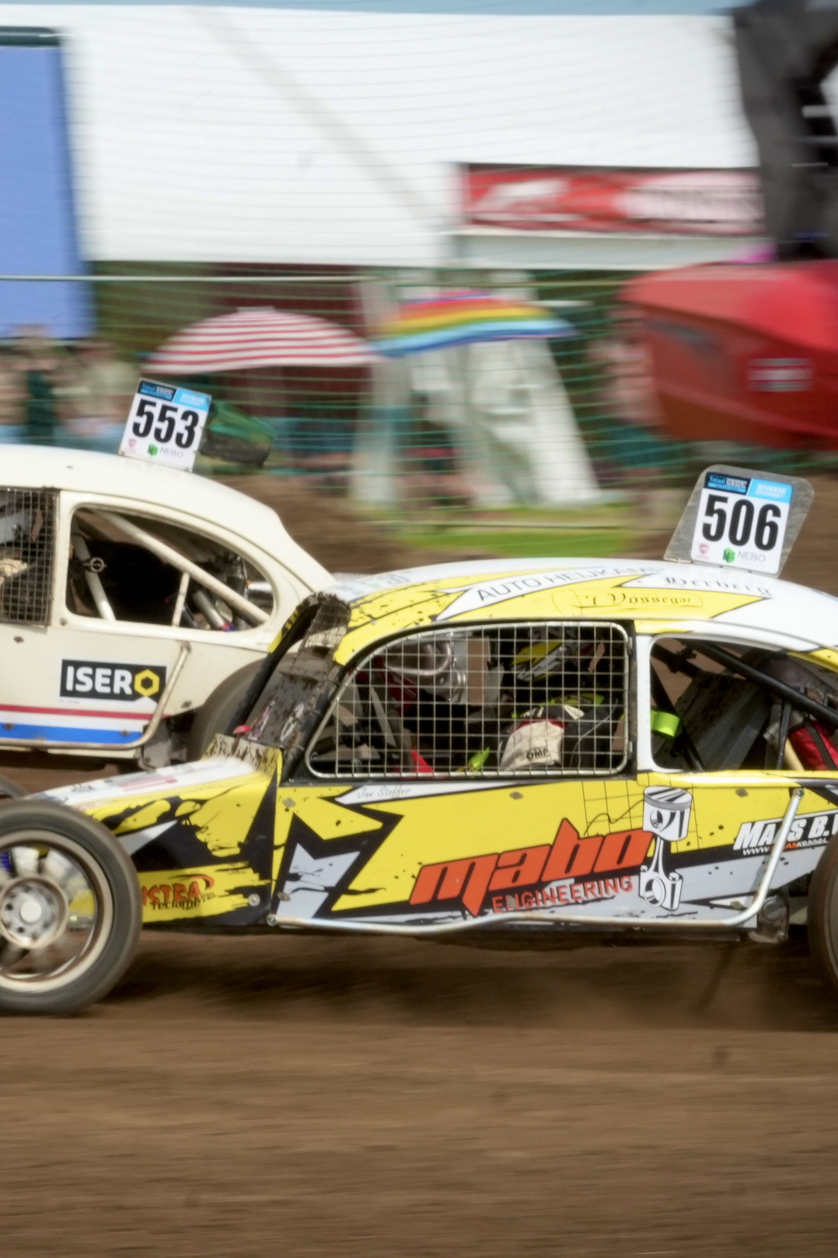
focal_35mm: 123
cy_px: 617
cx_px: 218
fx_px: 4295
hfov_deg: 11.1
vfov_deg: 16.7
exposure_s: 1/200
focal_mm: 79
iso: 320
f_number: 18
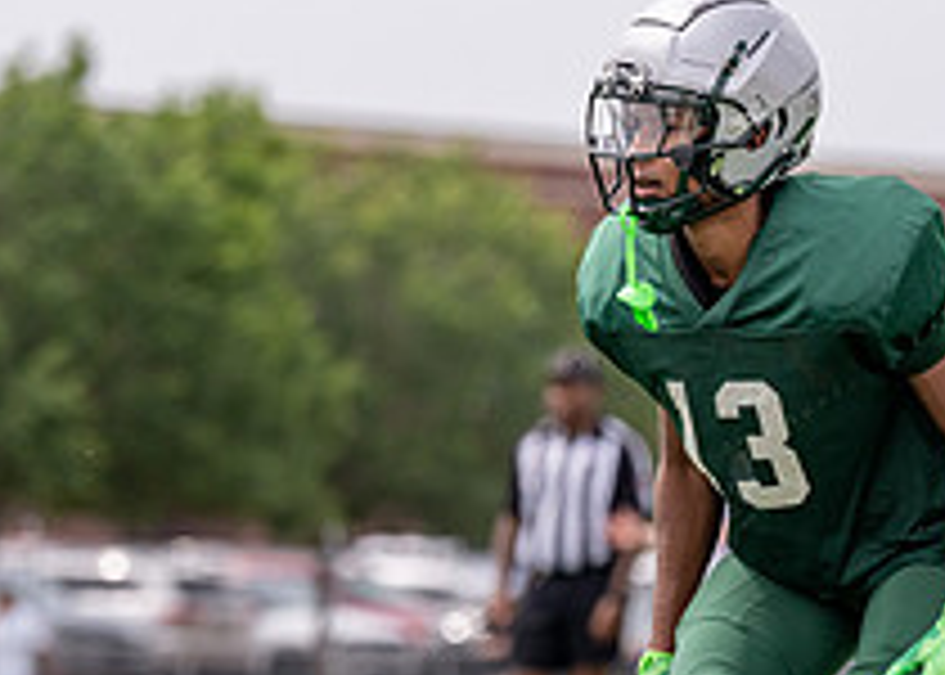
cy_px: 585
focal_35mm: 418
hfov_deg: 4.8
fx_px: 11219
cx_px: 720
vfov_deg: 3.4
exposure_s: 1/3200
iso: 250
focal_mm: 133
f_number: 2.8
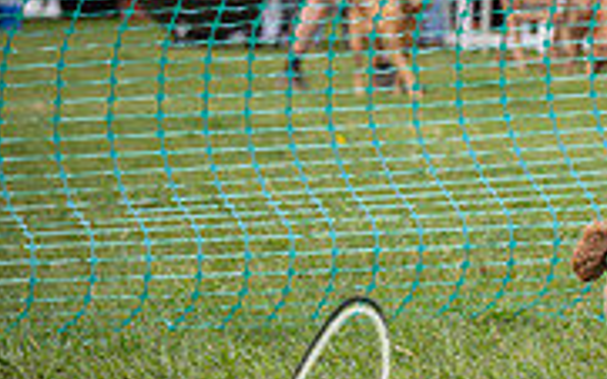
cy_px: 325
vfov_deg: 3.9
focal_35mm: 334
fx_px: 5524
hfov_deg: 6.2
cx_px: 880
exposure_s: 1/2500
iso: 400
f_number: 4
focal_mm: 88
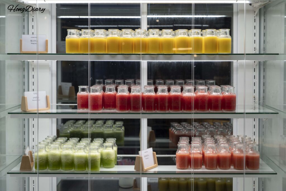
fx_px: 477
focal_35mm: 60
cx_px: 143
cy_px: 96
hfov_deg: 33.4
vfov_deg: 22.6
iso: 320
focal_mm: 60
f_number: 5.6
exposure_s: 1/160
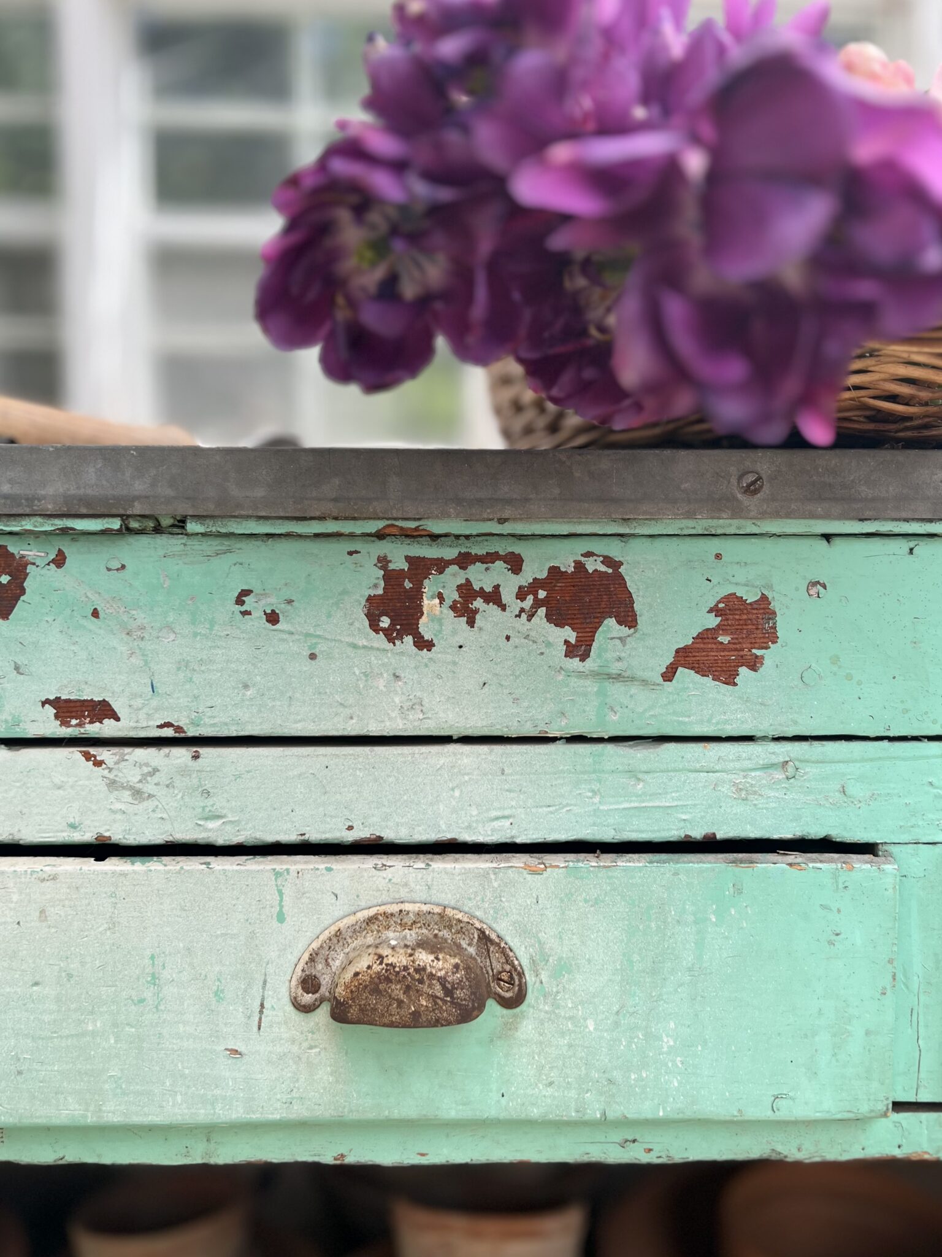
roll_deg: +0.8
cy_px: 628
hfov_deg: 53.1
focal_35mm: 26
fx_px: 943
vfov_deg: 67.3
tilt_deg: -5.4
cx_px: 471
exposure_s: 1/658
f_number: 1.5
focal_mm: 5.7
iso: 50
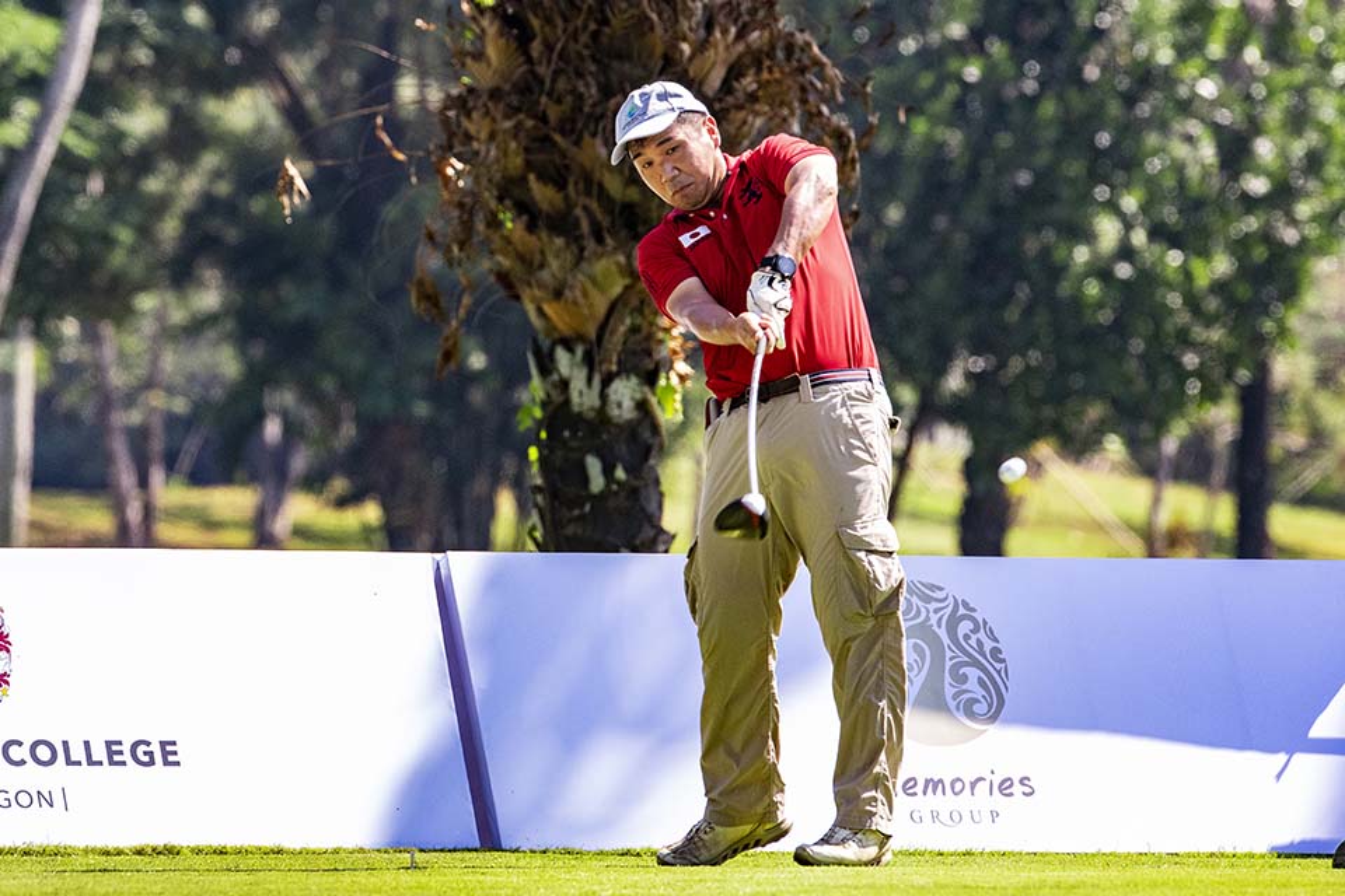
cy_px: 448
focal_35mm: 400
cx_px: 672
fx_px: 14943
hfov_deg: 5.2
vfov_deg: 3.4
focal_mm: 400
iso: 2200
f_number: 8
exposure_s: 1/1600
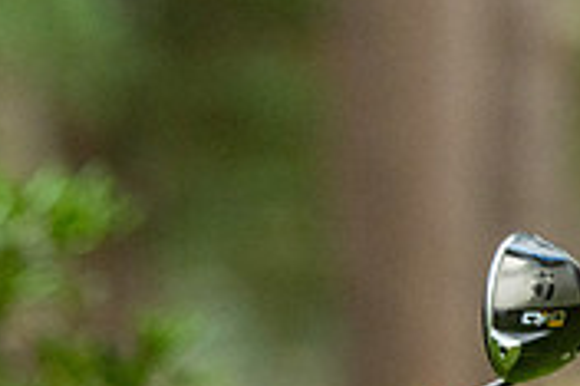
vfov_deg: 0.8
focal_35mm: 1778
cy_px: 698
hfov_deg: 1.2
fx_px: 28618
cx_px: -501
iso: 800
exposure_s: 1/1000
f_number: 4
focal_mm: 300
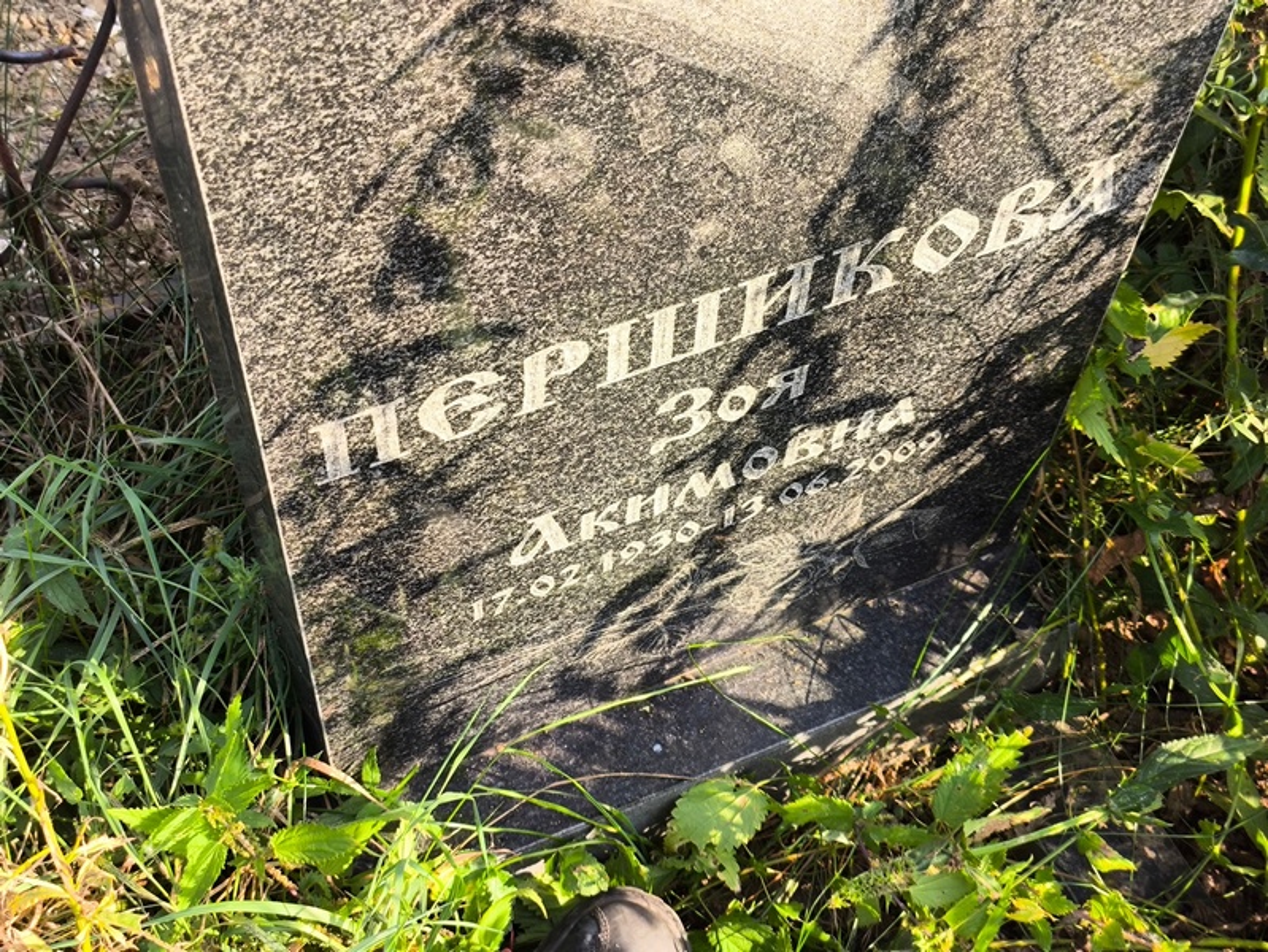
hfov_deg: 38.2
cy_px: 476
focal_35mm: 50
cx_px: 634
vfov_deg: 29.1
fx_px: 1832
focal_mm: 4.71
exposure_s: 1/249
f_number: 1.7
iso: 50
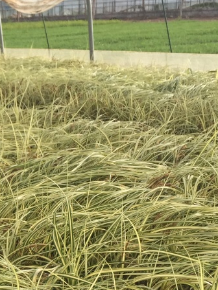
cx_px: -29
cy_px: 248
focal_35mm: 69
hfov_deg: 20.2
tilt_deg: -20.2
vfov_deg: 27.4
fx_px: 579
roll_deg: +4.0
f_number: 2.2
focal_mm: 4.15
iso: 32
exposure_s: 1/682
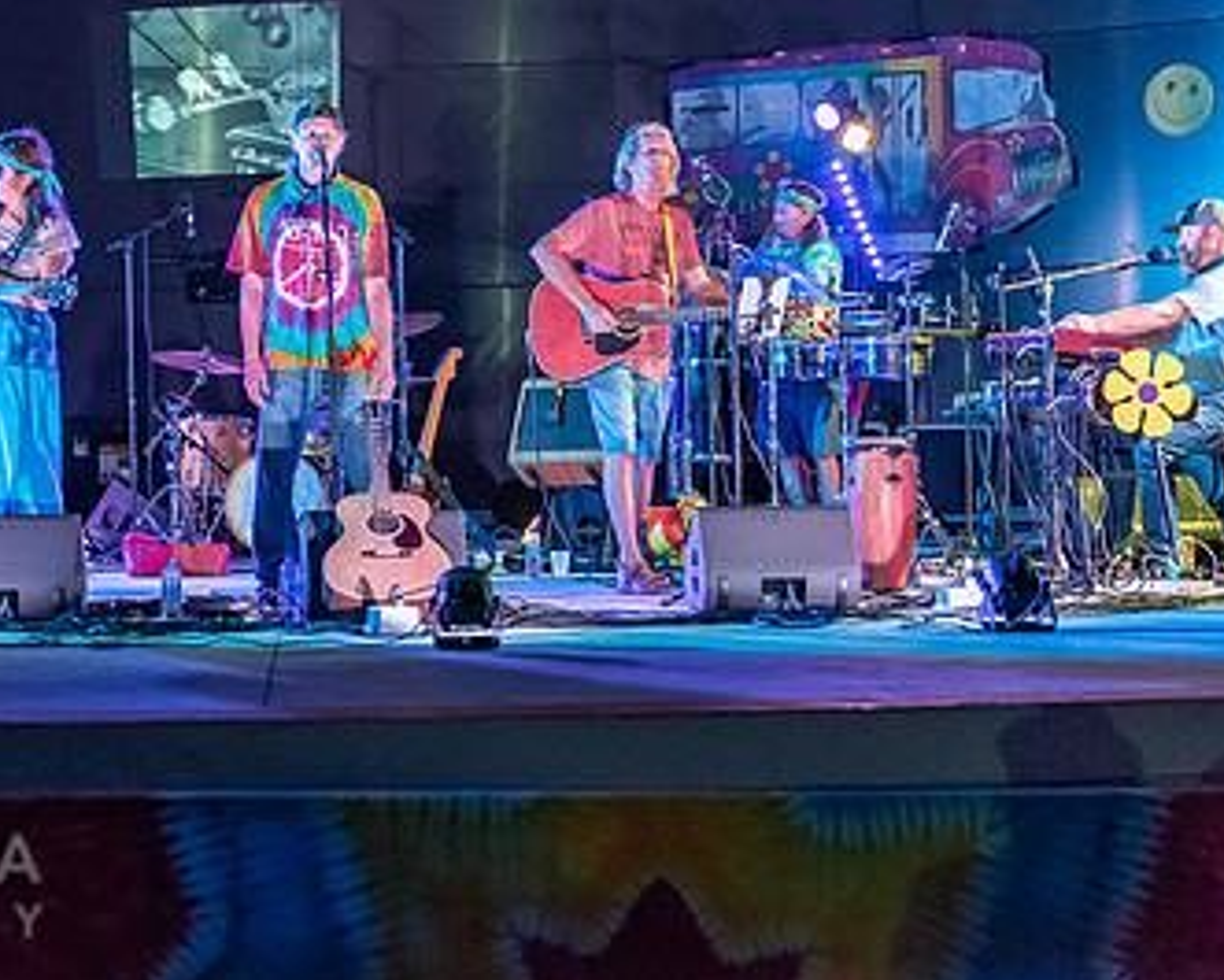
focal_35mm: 81
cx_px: 311
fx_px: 2935
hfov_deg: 23.3
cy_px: 273
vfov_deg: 18.9
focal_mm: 48
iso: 2500
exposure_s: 1/160
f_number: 2.8
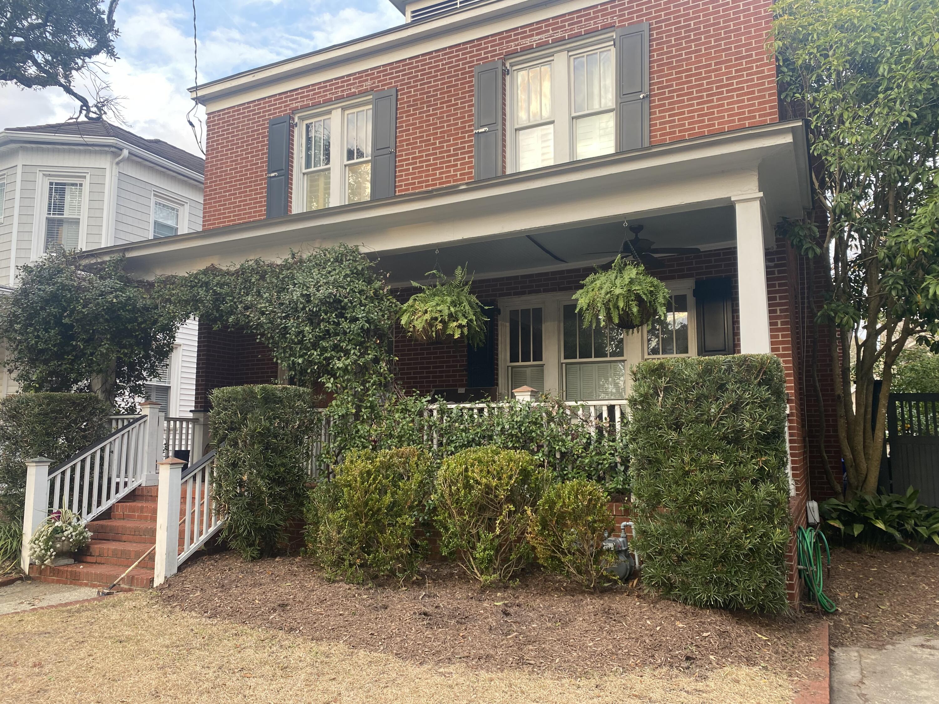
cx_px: 470
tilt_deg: +7.1
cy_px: 352
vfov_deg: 53.1
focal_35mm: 26
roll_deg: -0.3
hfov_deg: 67.3
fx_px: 705
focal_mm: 4.25
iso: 40
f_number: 1.8
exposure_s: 1/121
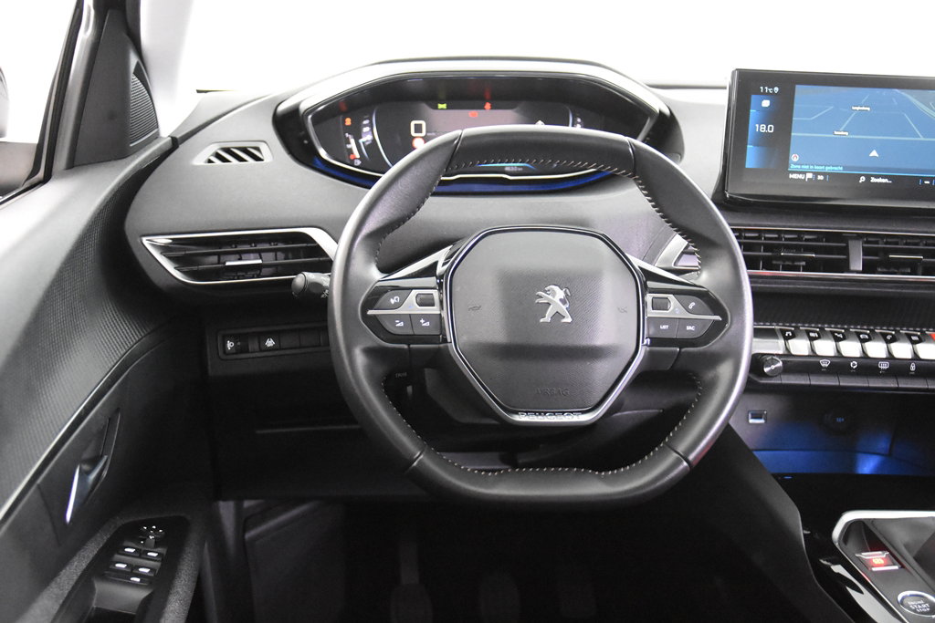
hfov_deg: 46.4
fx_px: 1091
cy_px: 312
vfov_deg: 31.9
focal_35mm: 42
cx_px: 468
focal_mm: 28
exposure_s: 1/50
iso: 10000
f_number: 3.2
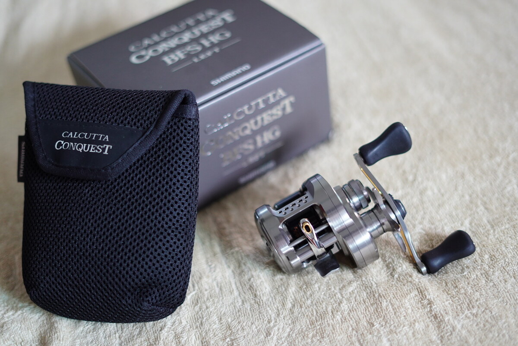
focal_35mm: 50
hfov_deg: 39.6
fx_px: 720
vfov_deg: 27.0
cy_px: 173
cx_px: 259
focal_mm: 50
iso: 1250
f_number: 2
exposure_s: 1/30
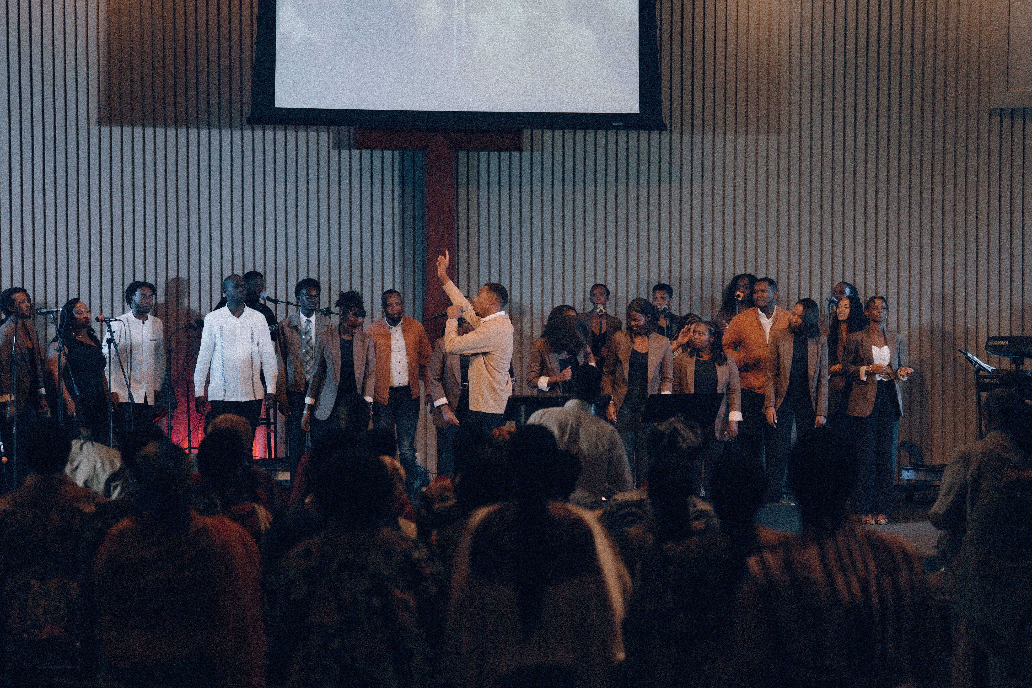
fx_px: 2752
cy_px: 344
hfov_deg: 21.2
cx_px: 516
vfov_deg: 14.3
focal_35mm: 96
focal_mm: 96
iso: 2500
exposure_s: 1/500
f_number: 2.8
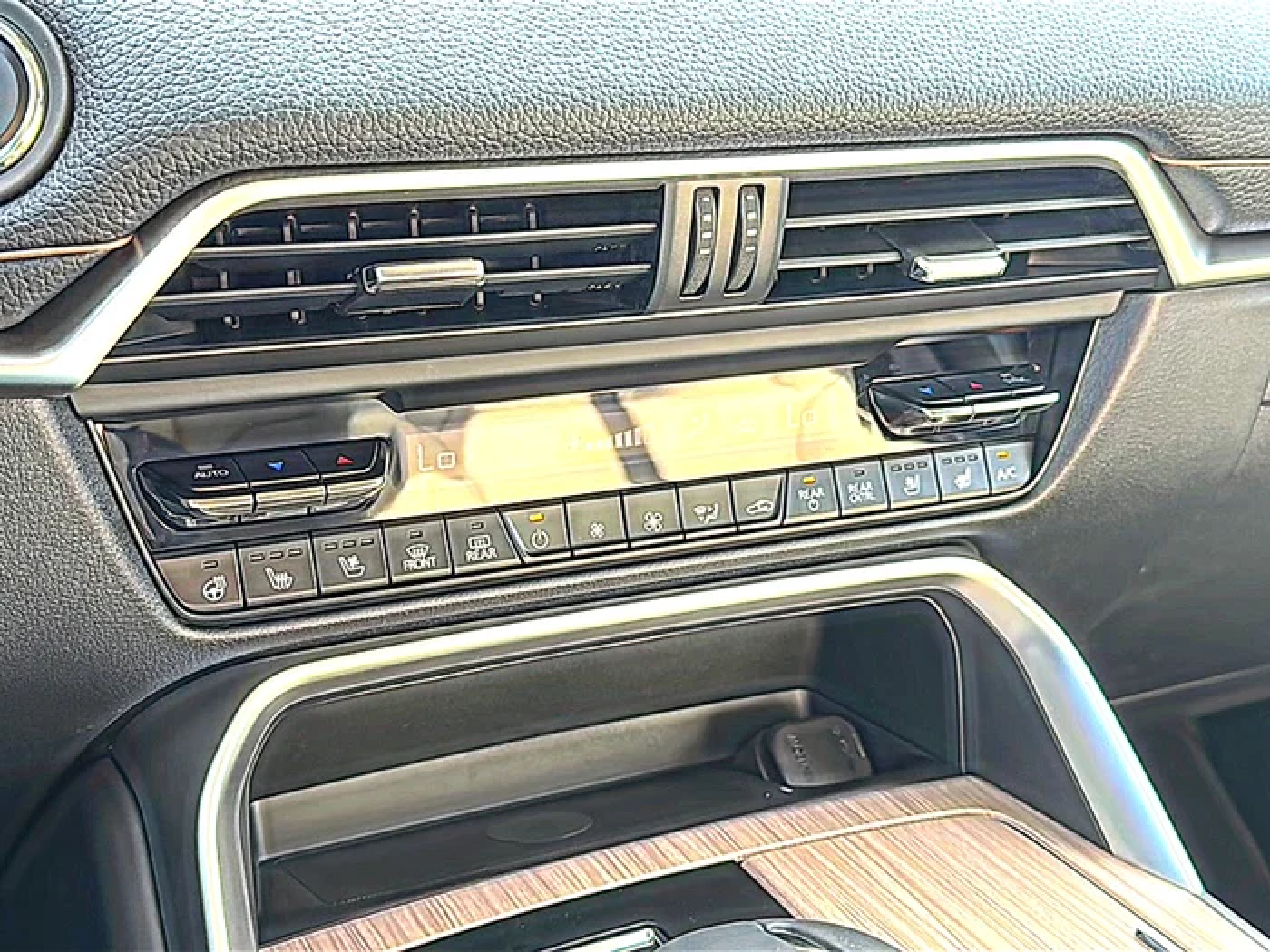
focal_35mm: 37
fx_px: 1357
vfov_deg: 38.7
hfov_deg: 50.1
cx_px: 635
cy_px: 476
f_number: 1.78
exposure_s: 1/120
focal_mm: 6.86
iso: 100
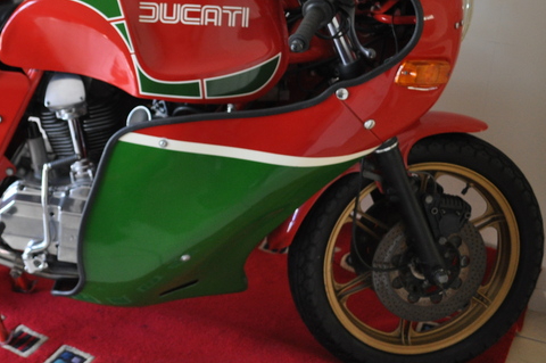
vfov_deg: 24.4
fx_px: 833
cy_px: 101
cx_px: 100
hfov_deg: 35.0
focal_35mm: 55
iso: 800
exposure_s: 1/8
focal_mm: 22
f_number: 3.8
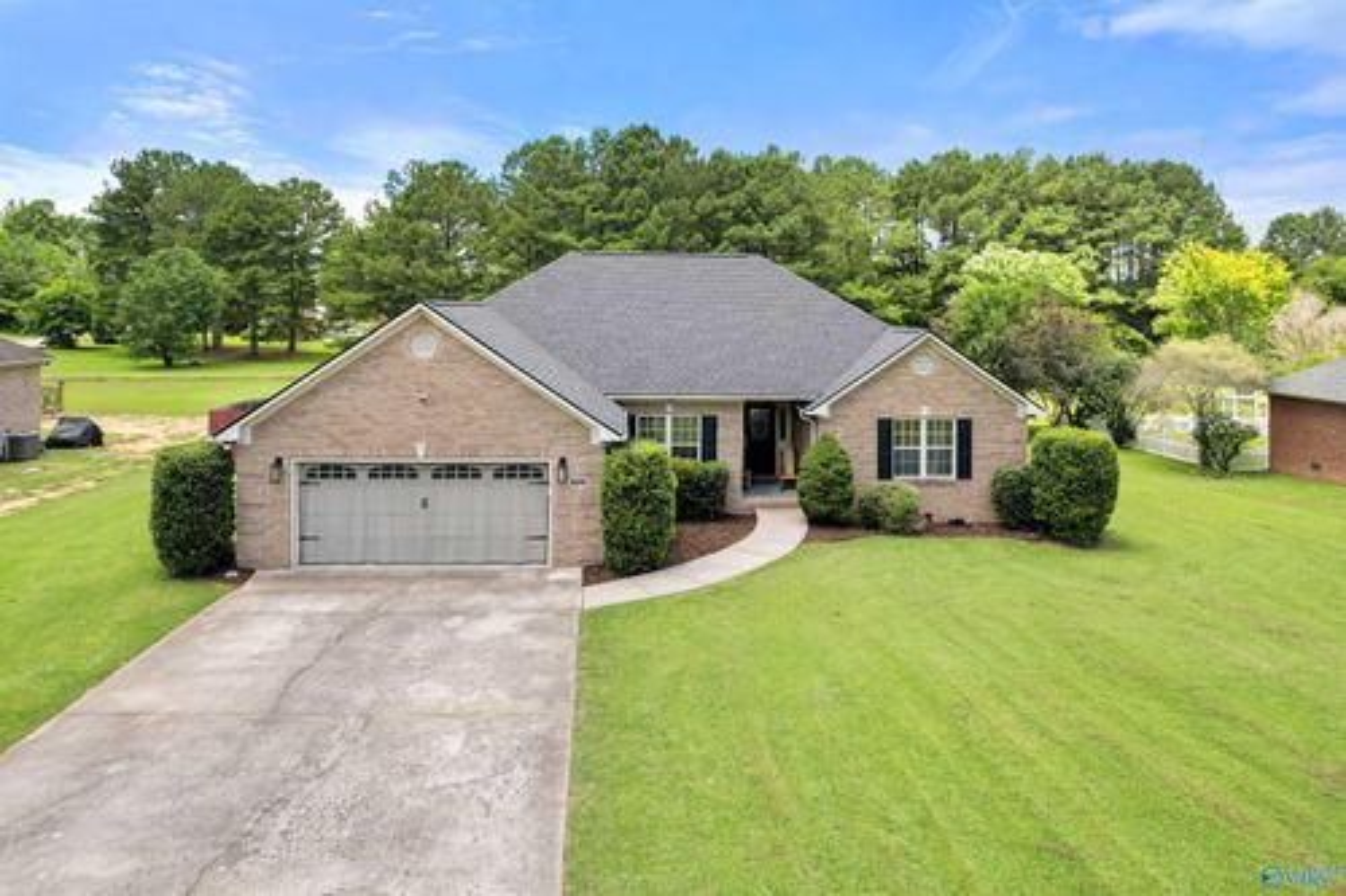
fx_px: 822
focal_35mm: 22
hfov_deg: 78.6
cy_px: 448
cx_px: 673
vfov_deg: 57.2
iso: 100
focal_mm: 8.38
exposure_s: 1/500
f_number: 2.8
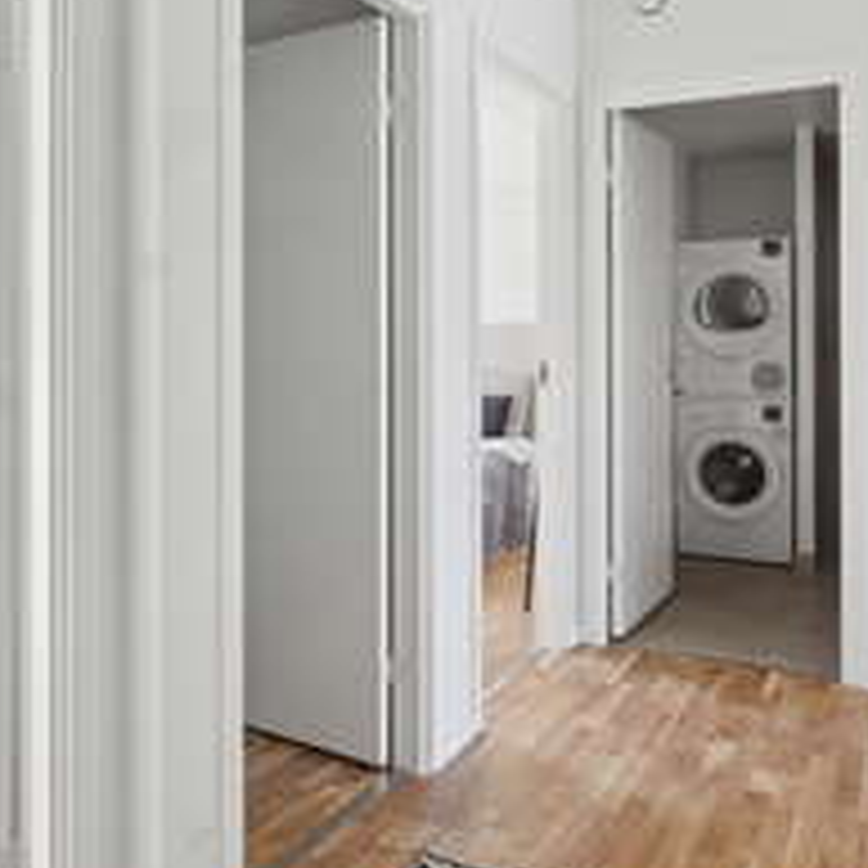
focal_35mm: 36
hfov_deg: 46.0
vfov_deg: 45.6
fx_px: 1019
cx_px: 362
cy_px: 306
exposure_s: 1/30
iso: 200
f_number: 8
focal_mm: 13
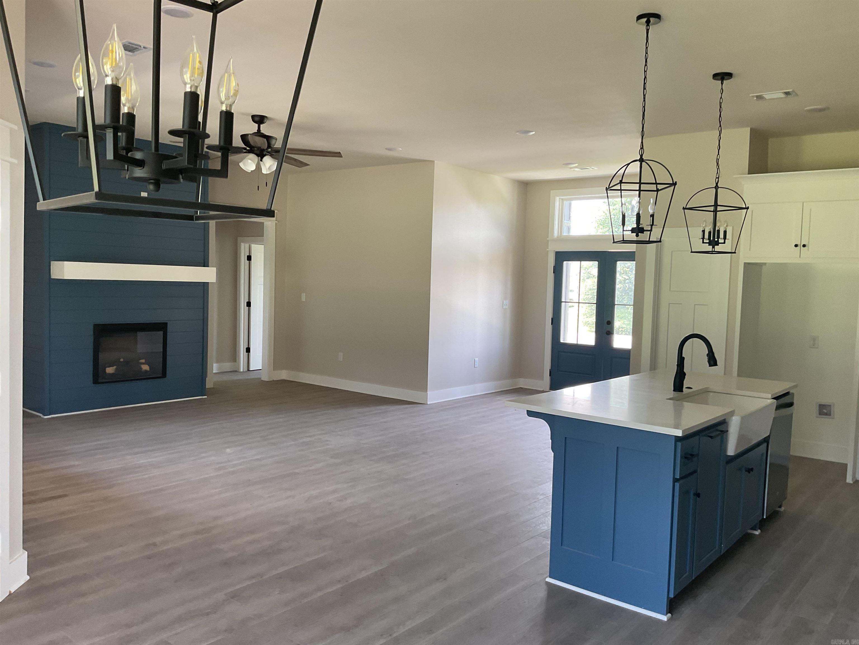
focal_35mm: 29
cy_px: 322
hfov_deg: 61.7
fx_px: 720
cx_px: 430
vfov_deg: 48.2
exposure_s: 1/60
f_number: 1.8
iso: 50
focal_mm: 3
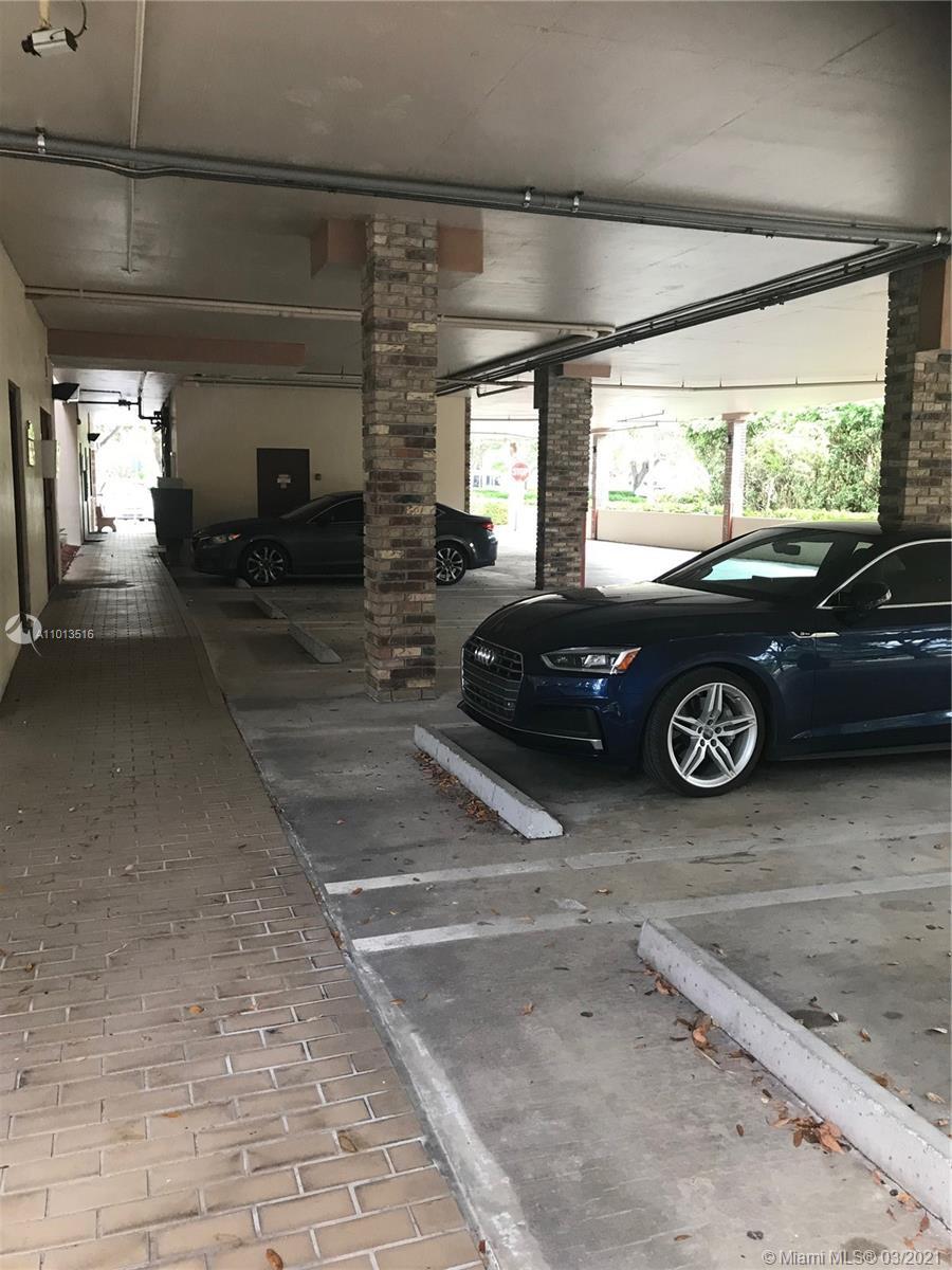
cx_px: 476
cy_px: 635
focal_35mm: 28
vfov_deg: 63.4
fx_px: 1027
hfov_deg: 49.7
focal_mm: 3.99
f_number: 1.8
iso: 32
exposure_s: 1/26
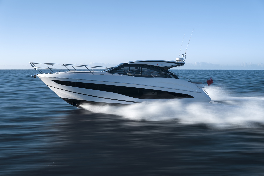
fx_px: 257
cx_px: 132
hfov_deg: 54.4
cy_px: 88
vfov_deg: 37.8
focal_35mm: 35
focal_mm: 35
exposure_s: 1/15
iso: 100
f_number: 5
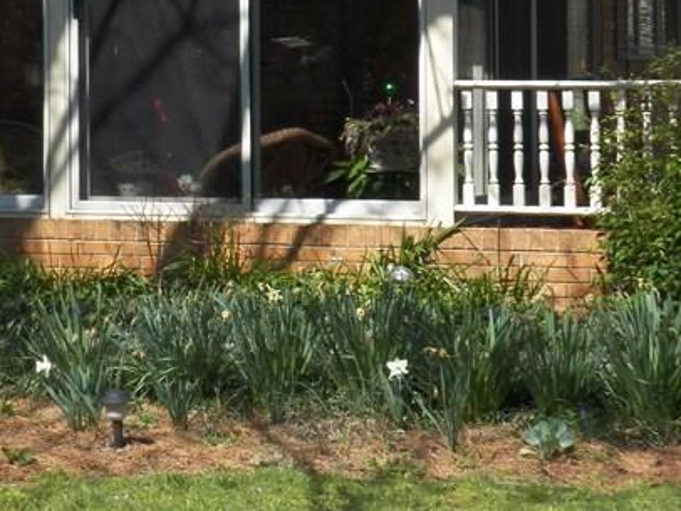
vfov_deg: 11.7
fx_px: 2480
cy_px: 57
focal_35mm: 126
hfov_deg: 15.2
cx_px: -107
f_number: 4
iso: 125
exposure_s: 1/1000
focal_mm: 8.9
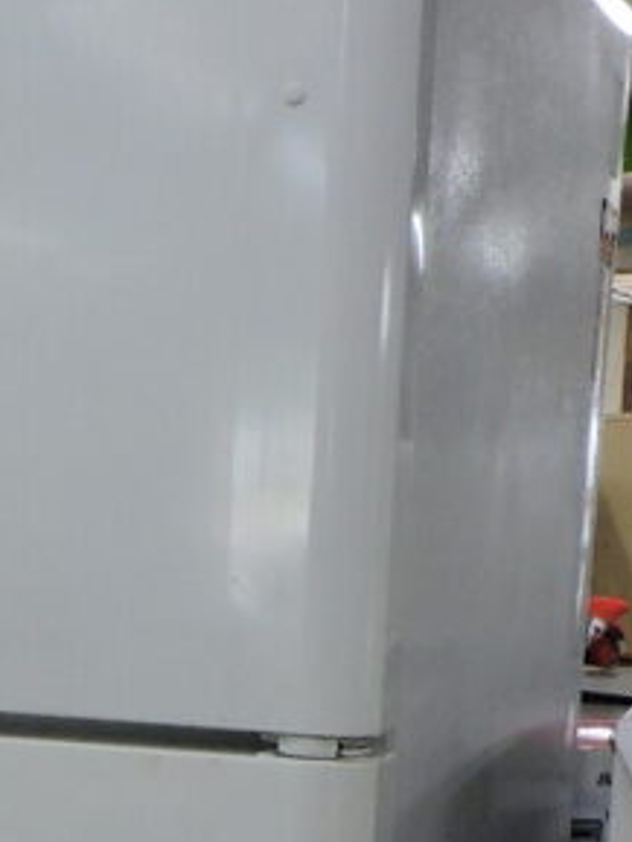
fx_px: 2068
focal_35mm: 85
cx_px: -6
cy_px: 967
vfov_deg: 21.6
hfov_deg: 17.0
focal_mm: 4.3
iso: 400
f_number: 3
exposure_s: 1/100
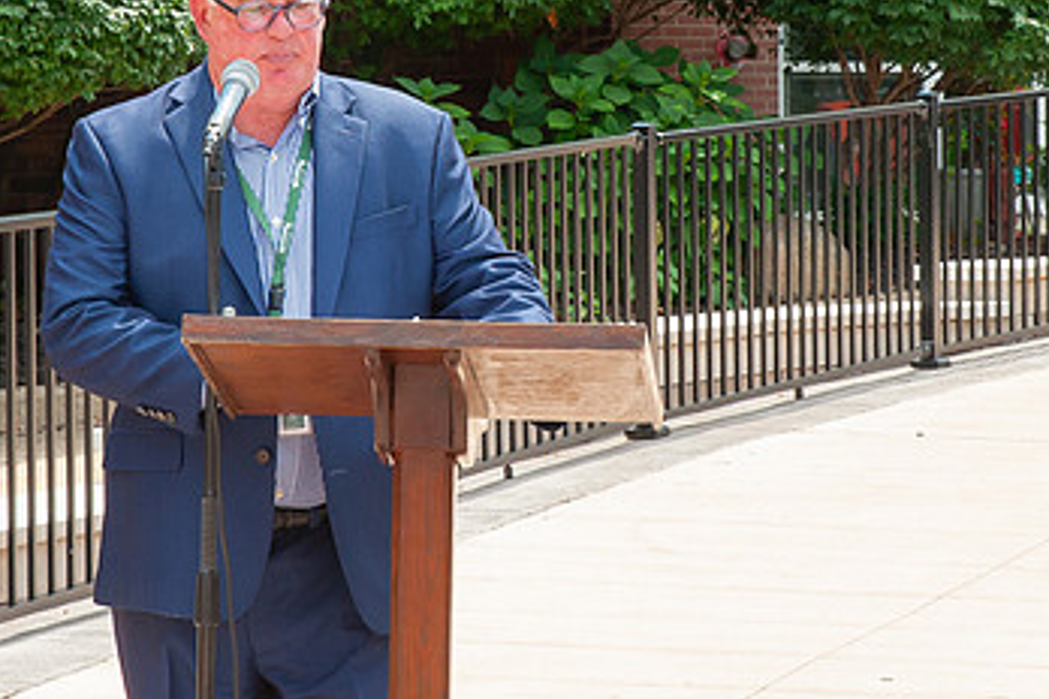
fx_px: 4866
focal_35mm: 167
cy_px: 214
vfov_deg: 8.2
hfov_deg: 12.3
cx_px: 524
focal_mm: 70
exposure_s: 1/200
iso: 400
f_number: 16
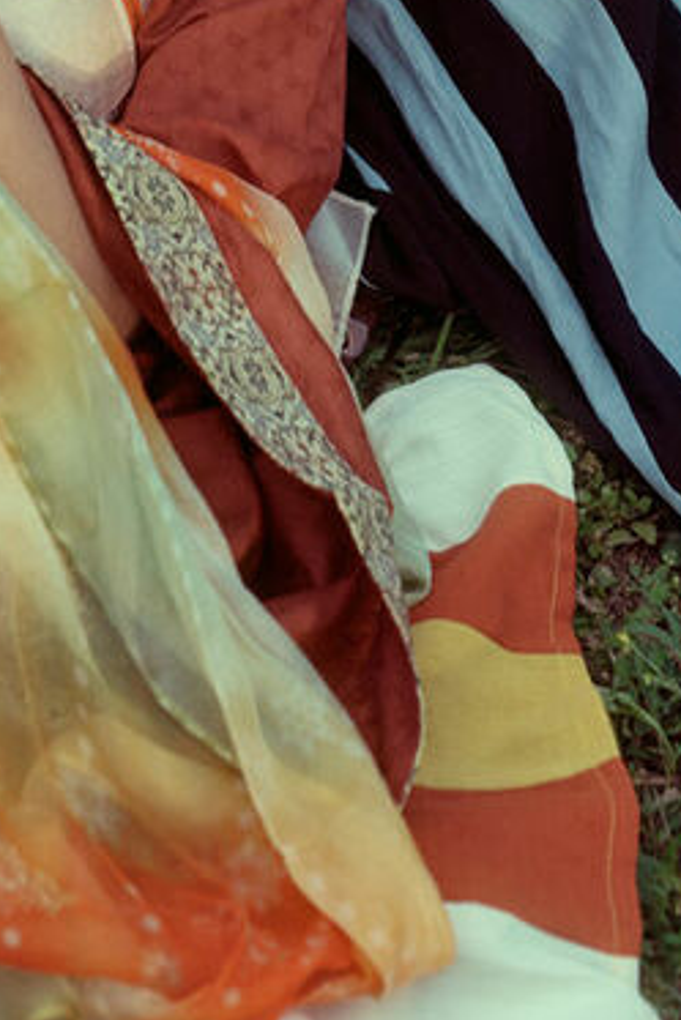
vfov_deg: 12.4
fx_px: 4422
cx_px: 320
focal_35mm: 156
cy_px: -577
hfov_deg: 8.8
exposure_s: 1/400
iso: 400
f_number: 3.5
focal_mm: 50
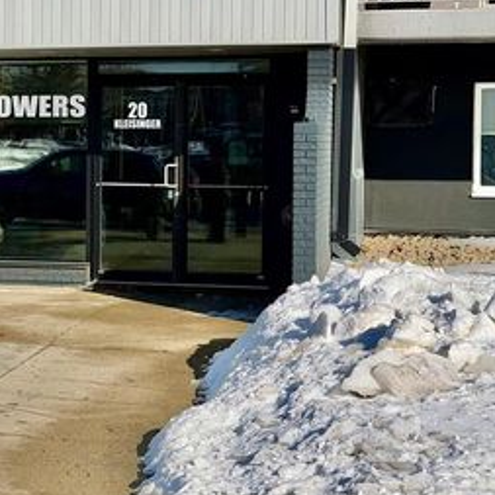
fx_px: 1359
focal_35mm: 84
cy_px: 159
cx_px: 16
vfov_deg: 20.6
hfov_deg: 20.1
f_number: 1.78
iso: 64
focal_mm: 6.76
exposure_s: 1/9901
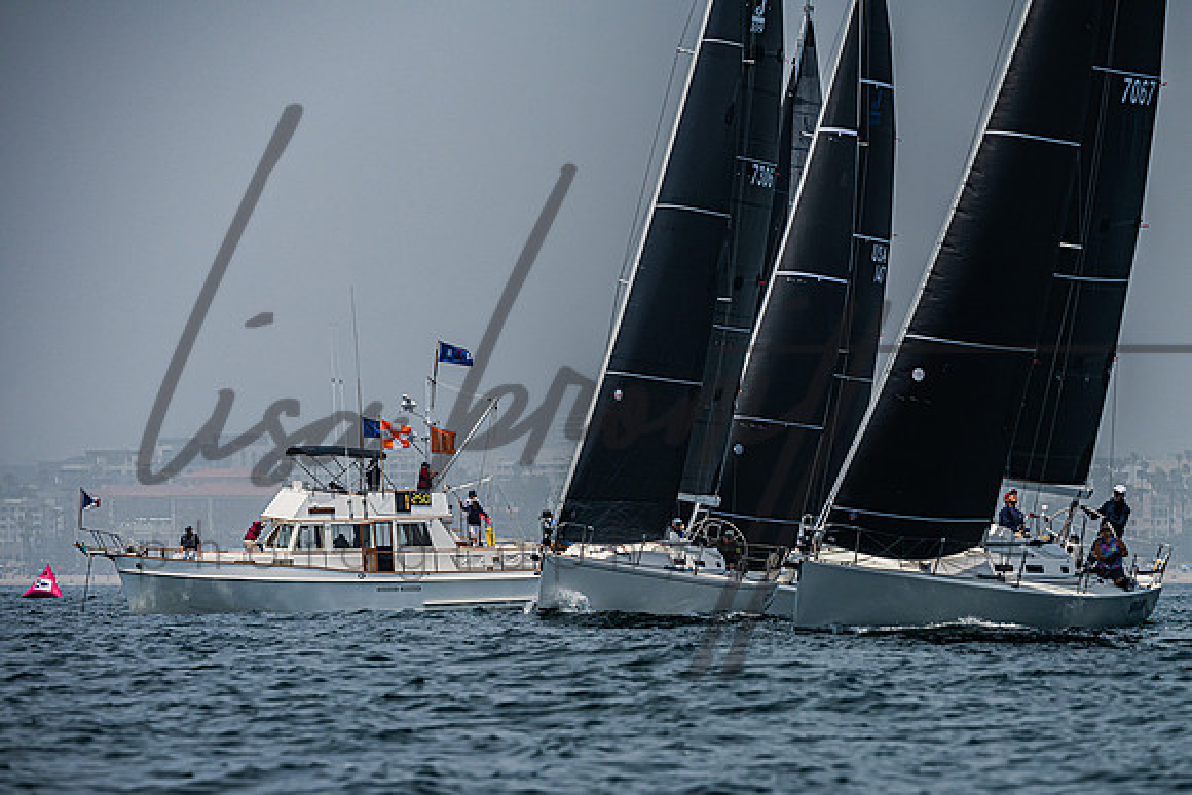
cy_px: 489
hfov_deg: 7.4
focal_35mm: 277
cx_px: 694
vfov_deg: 5.0
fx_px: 9164
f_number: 6.3
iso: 400
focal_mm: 220
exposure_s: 1/5000
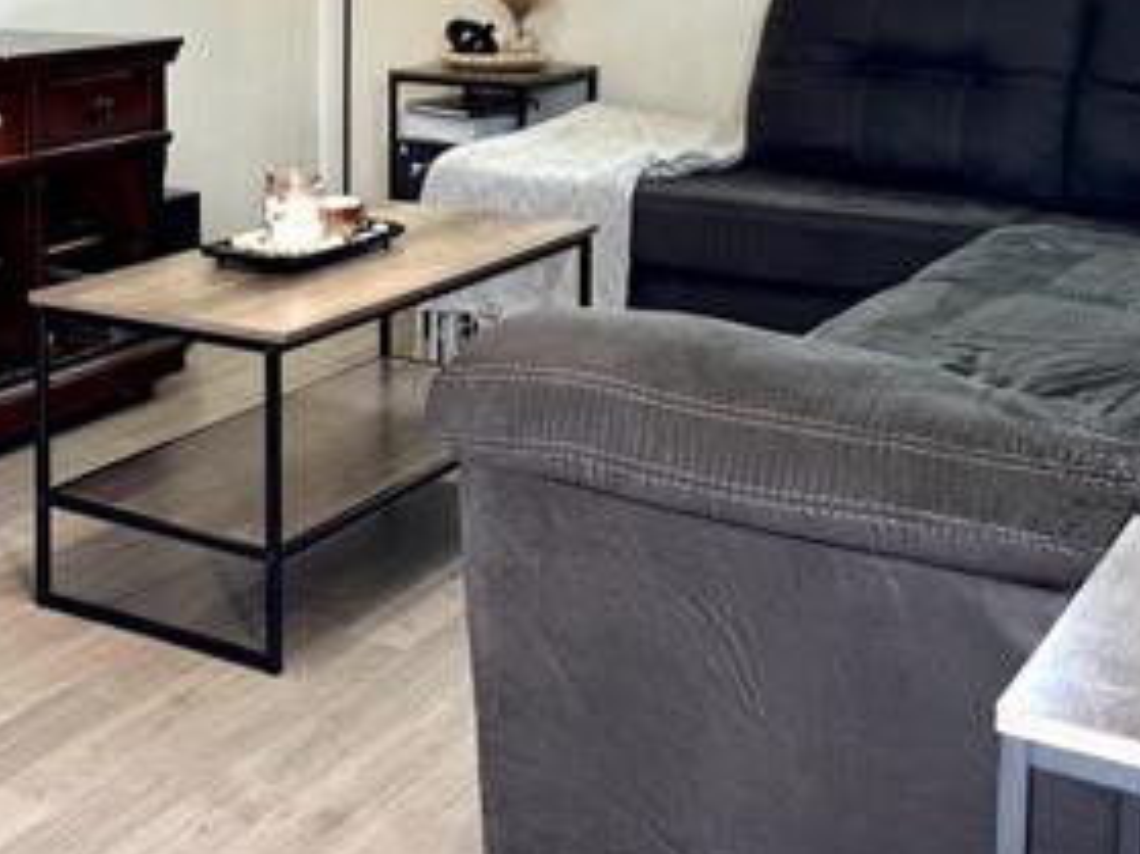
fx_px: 1811
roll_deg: -0.6
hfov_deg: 34.0
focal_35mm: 55
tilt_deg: -4.8
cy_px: 29
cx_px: 245
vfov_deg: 25.4
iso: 80
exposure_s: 1/120
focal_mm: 6.76
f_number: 1.78
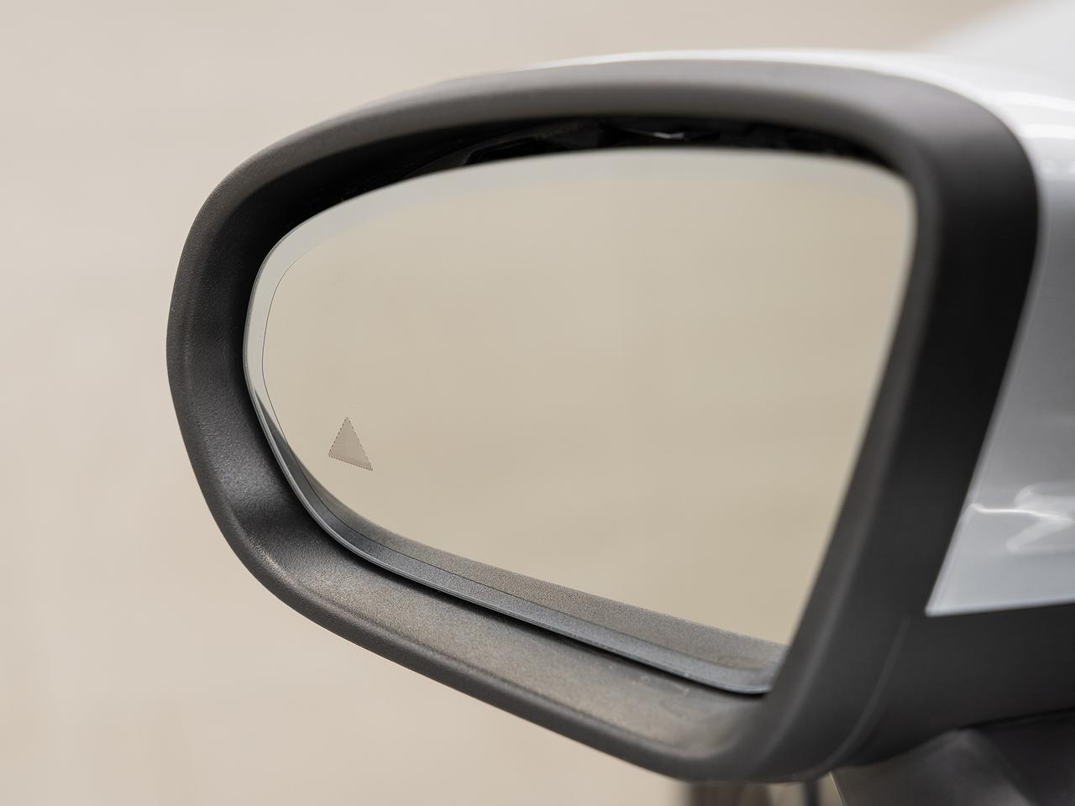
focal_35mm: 91
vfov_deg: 16.2
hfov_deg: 21.5
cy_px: 399
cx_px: 536
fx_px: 2834
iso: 100
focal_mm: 70
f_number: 5.6
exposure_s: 1/5
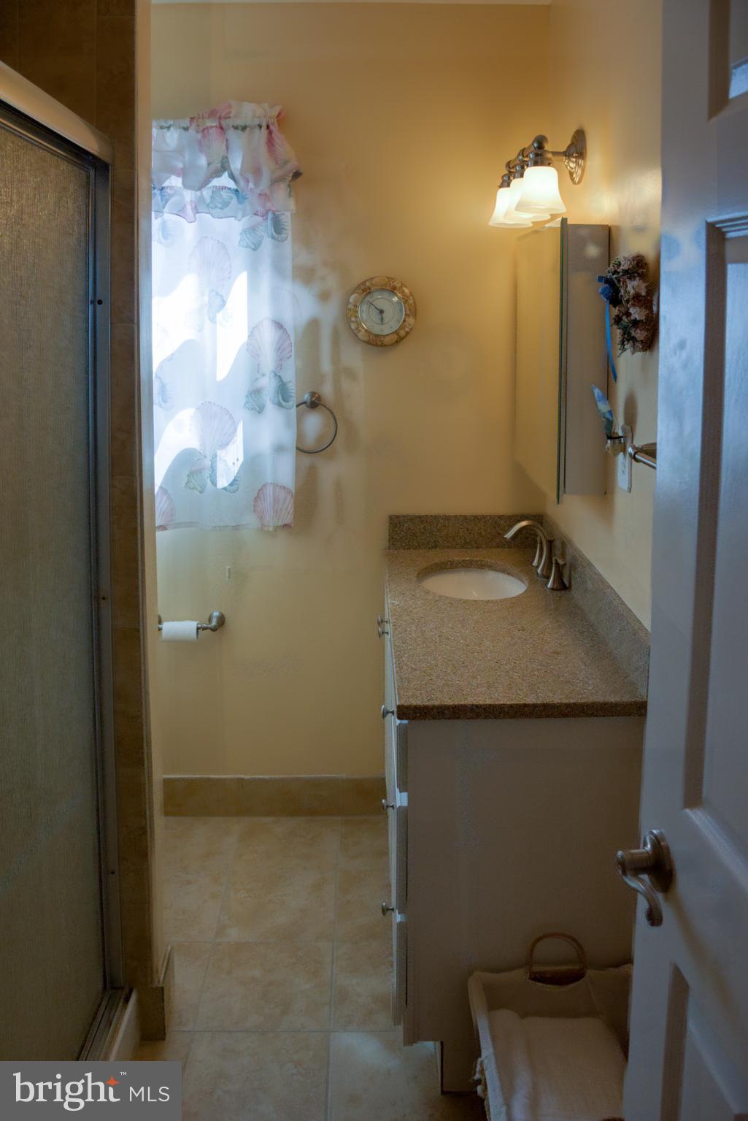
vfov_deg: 67.4
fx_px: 840
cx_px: 374
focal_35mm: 27
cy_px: 560
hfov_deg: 48.0
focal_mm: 18
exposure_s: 1/1250
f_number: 4
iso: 800
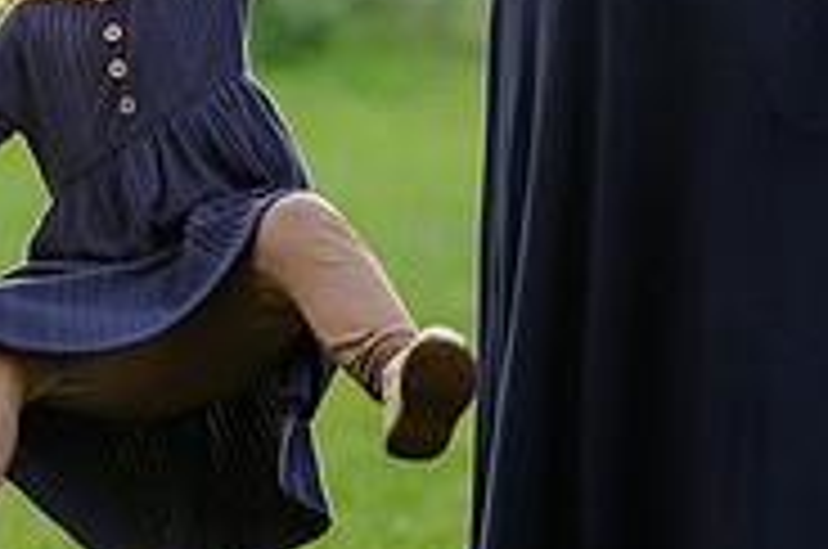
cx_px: -216
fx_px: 14511
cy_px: 47
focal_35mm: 632
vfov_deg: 2.2
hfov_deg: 3.3
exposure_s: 1/200
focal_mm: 200
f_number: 5.6
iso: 640
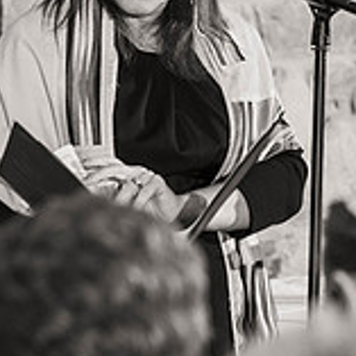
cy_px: -8
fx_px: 4247
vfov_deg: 4.8
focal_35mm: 365
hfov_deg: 4.8
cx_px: 578
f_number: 4
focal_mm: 116
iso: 800
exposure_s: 1/125
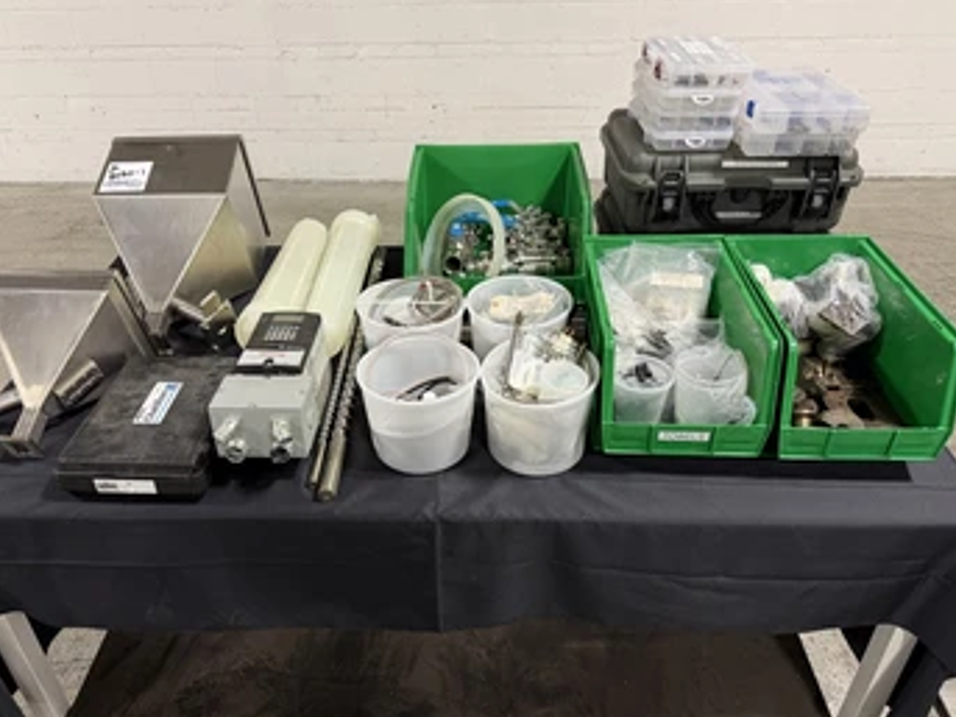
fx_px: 773
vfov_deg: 49.7
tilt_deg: -33.9
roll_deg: +2.2
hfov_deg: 63.4
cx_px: 446
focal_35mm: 28
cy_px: 374
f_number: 1.78
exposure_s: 1/60
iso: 250
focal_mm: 6.76
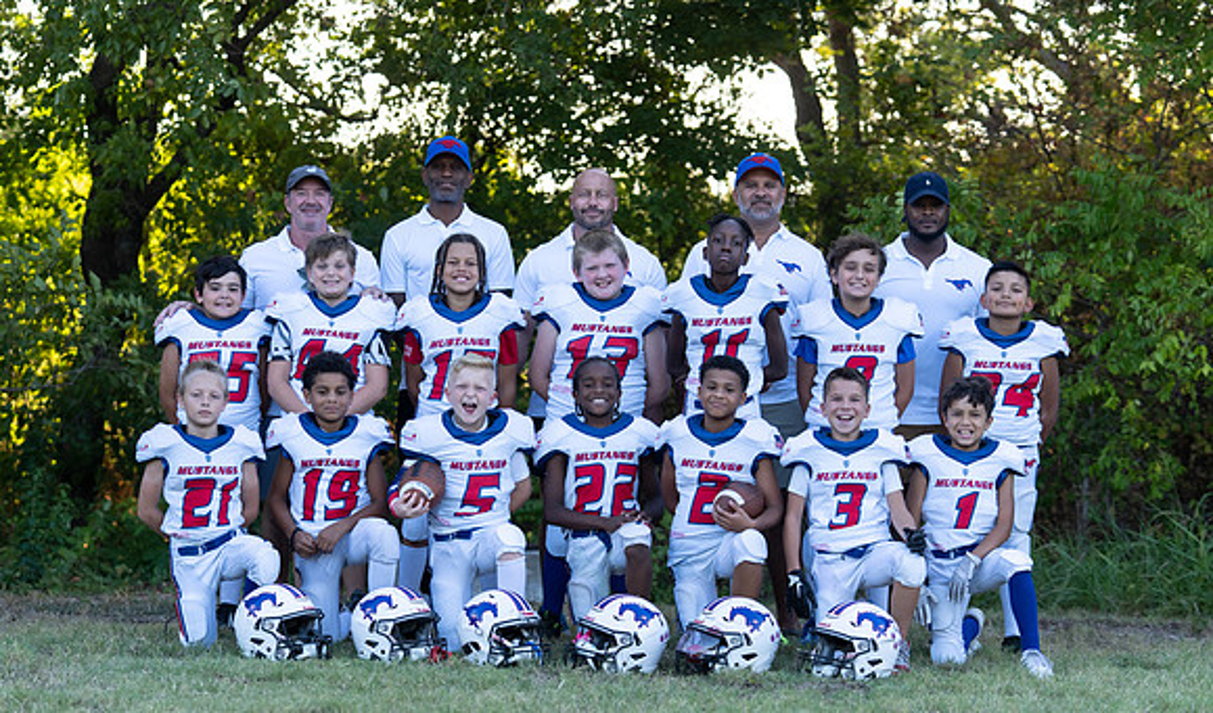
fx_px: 3525
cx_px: 560
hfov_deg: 19.5
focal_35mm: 108
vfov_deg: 11.5
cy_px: 430
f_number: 3.5
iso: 250
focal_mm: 87
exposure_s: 1/320
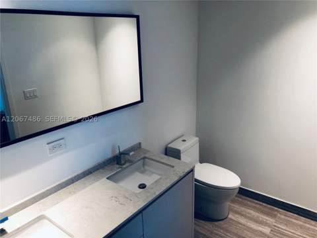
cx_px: 158
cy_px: 119
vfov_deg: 49.7
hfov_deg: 63.4
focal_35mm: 28
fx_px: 256
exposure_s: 1/20
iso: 40
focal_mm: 4
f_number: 1.8
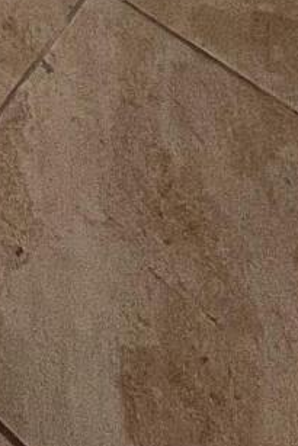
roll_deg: +1.6
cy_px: -892
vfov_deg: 11.5
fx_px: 1091
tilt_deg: -7.1
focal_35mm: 88
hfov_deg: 13.7
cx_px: -253
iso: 100
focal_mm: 1.57
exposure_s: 1/120
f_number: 1.8
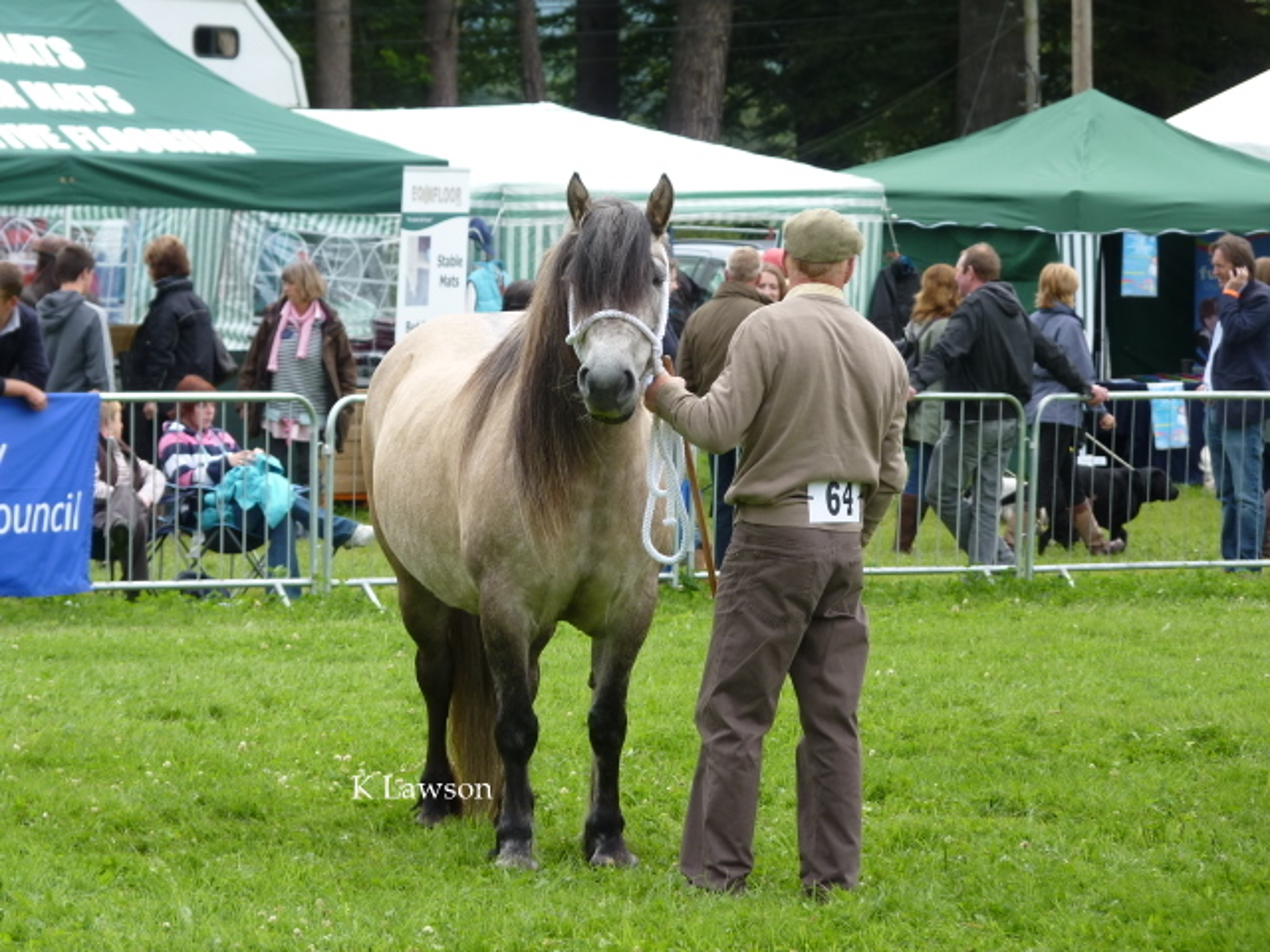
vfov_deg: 6.2
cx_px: 635
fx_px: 8805
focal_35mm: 240
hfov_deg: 8.2
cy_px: 476
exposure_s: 1/160
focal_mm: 42.6
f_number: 4
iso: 80
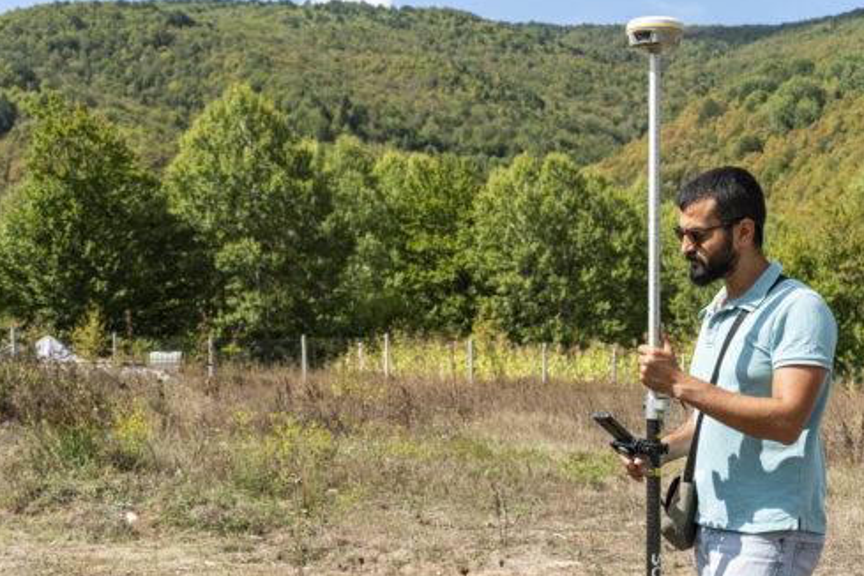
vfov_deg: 25.0
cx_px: 521
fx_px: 1296
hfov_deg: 36.7
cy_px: 341
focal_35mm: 54
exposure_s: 1/400
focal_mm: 44
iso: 160
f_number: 7.1
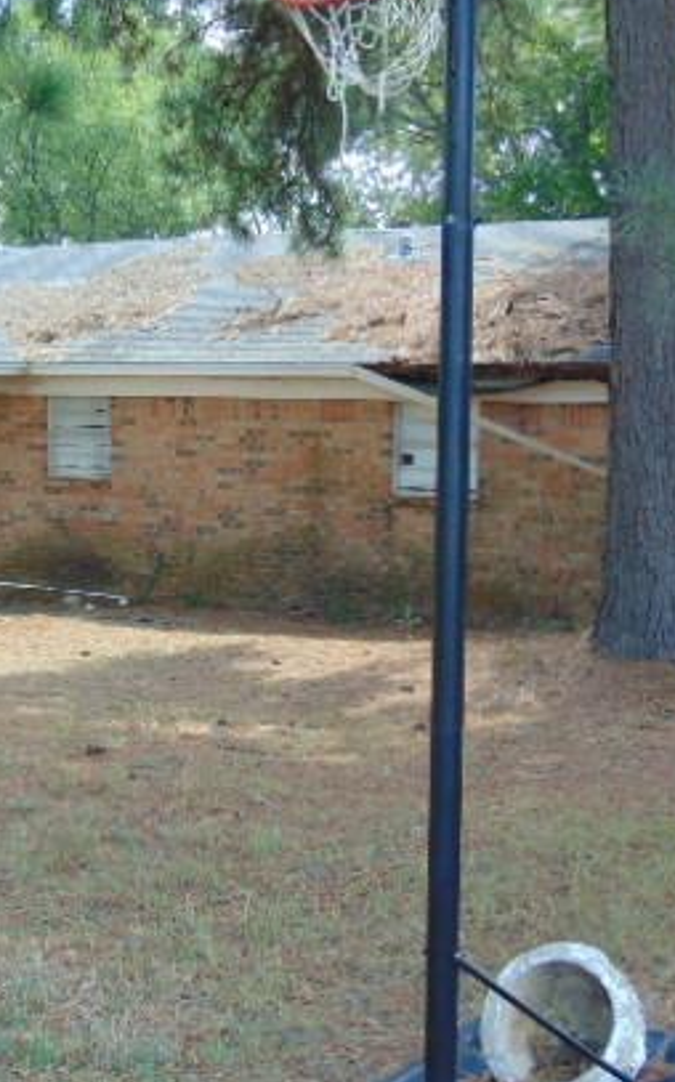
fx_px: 1915
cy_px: 553
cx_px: 154
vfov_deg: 31.5
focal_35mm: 65
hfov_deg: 19.8
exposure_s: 1/160
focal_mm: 6.9
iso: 80
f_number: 3.3
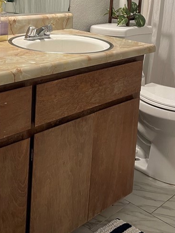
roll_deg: -3.0
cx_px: 61
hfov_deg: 26.9
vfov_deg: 33.8
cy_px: 27
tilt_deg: -7.5
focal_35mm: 54
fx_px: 364
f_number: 1.6
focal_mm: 4.2
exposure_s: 1/60
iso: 100
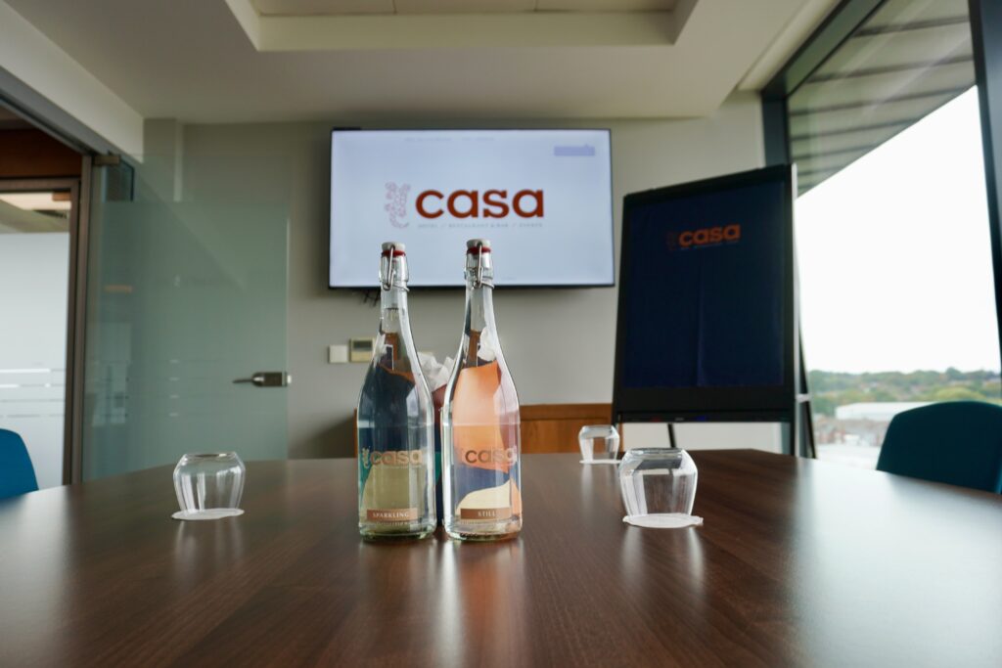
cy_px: 334
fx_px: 752
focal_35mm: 27
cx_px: 501
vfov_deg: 47.9
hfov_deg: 67.4
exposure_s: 1/60
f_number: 4
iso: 125
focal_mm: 18
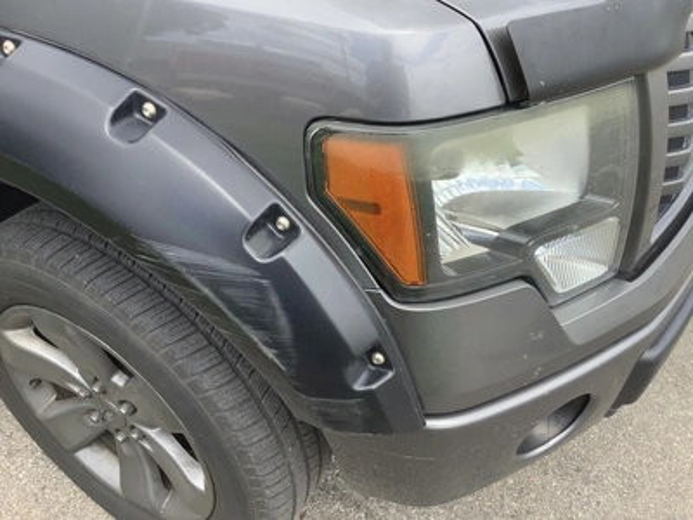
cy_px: 260
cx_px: 346
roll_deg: -2.5
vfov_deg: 45.4
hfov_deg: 58.4
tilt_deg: -36.9
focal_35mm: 31
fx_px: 621
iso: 25
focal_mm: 3.3
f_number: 2.4
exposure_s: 1/354
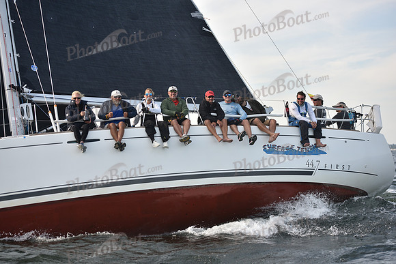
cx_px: 198
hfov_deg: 26.0
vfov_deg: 17.5
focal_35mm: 78
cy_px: 132
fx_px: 858
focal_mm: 78
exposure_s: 1/500
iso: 250
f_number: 3.2
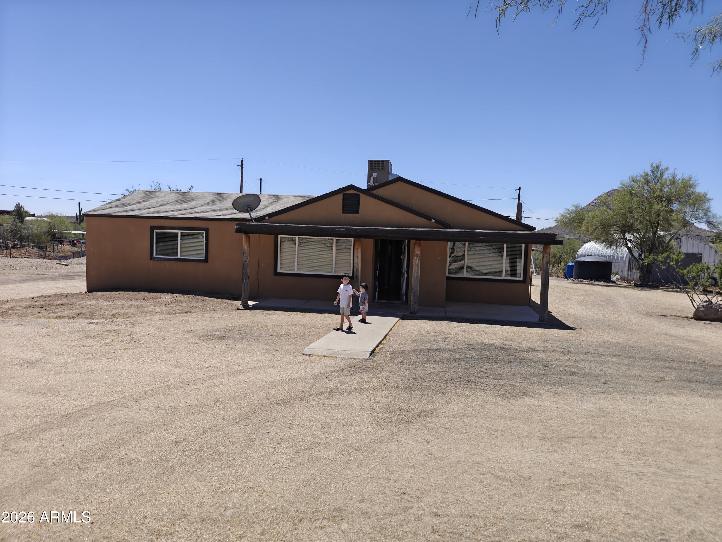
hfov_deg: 73.9
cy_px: 271
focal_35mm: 23
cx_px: 361
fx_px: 480
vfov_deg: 58.9
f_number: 1.6
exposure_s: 1/5019
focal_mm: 6.06
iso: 100
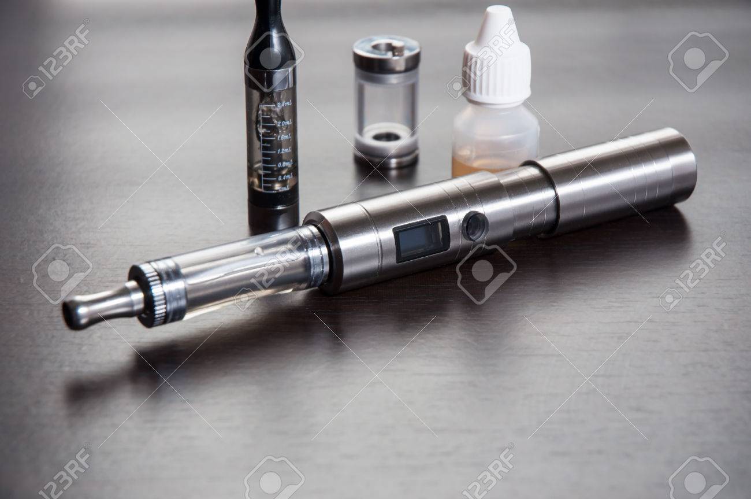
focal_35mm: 105
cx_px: 376
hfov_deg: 19.5
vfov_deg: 13.0
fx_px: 2187
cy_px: 250
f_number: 6.3
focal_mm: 70
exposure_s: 1/30
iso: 200
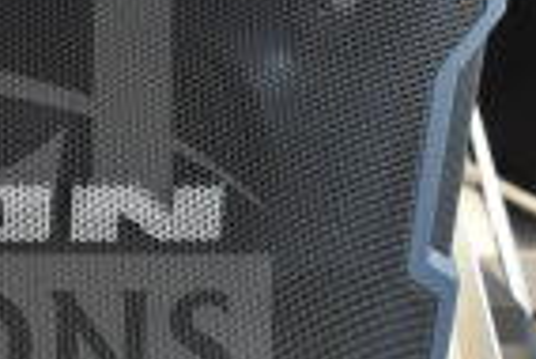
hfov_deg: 11.5
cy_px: 134
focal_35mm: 174
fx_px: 2596
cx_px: -155
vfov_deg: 7.9
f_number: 4
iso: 1800
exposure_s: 1/40
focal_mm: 27
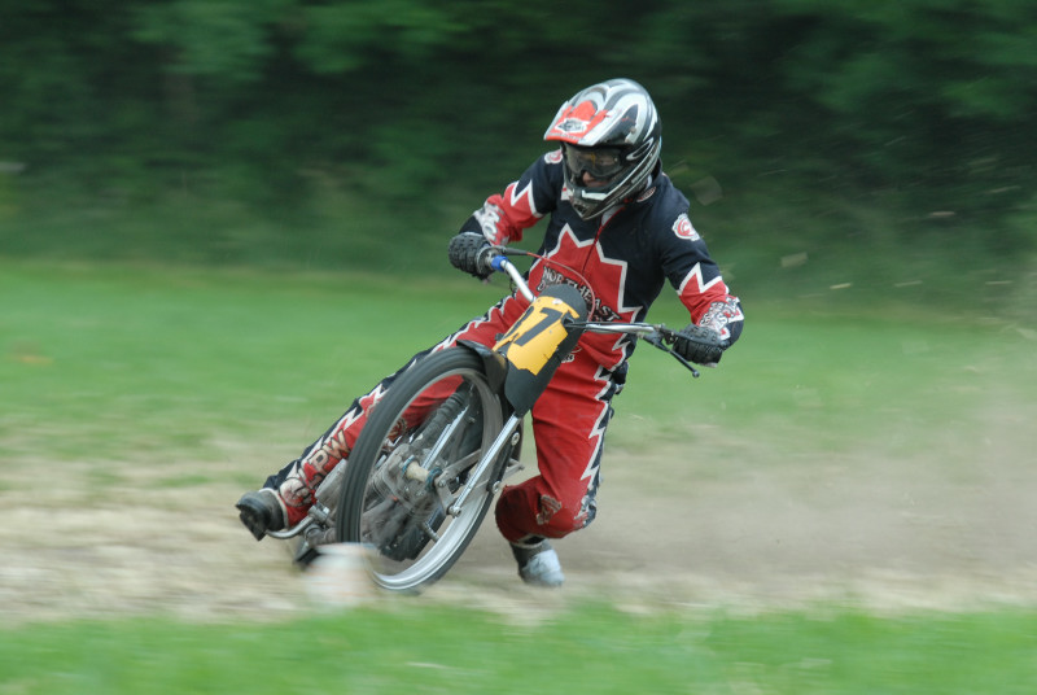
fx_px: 9520
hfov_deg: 6.2
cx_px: 518
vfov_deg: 4.2
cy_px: 348
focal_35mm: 330
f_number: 6.3
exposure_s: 1/160
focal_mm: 220
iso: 400
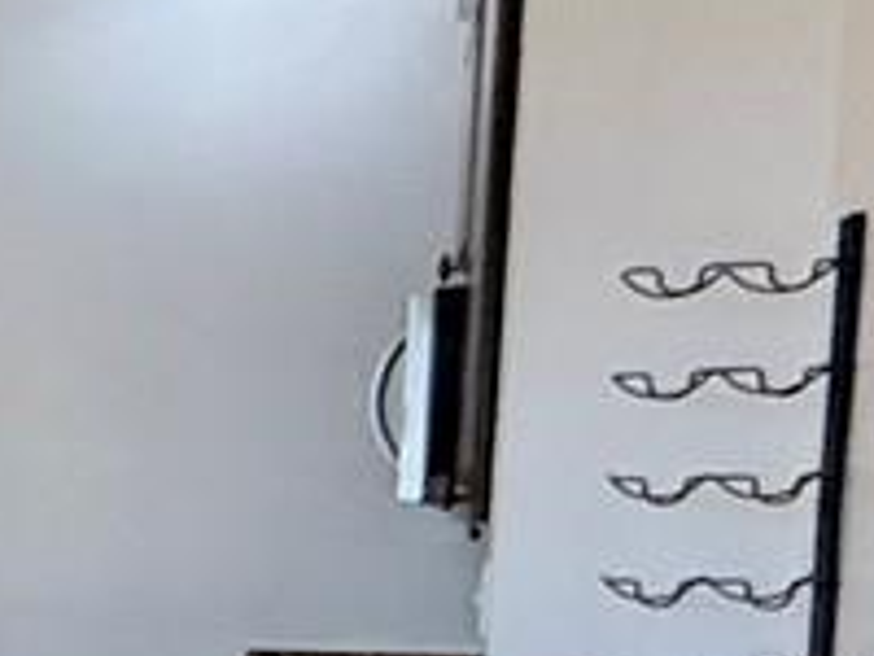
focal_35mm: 112
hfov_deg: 9.1
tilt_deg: -3.7
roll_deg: +0.0
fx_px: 2828
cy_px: 687
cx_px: -2338
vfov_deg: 13.0
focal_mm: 2.22
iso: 125
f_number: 2.2
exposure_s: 1/120
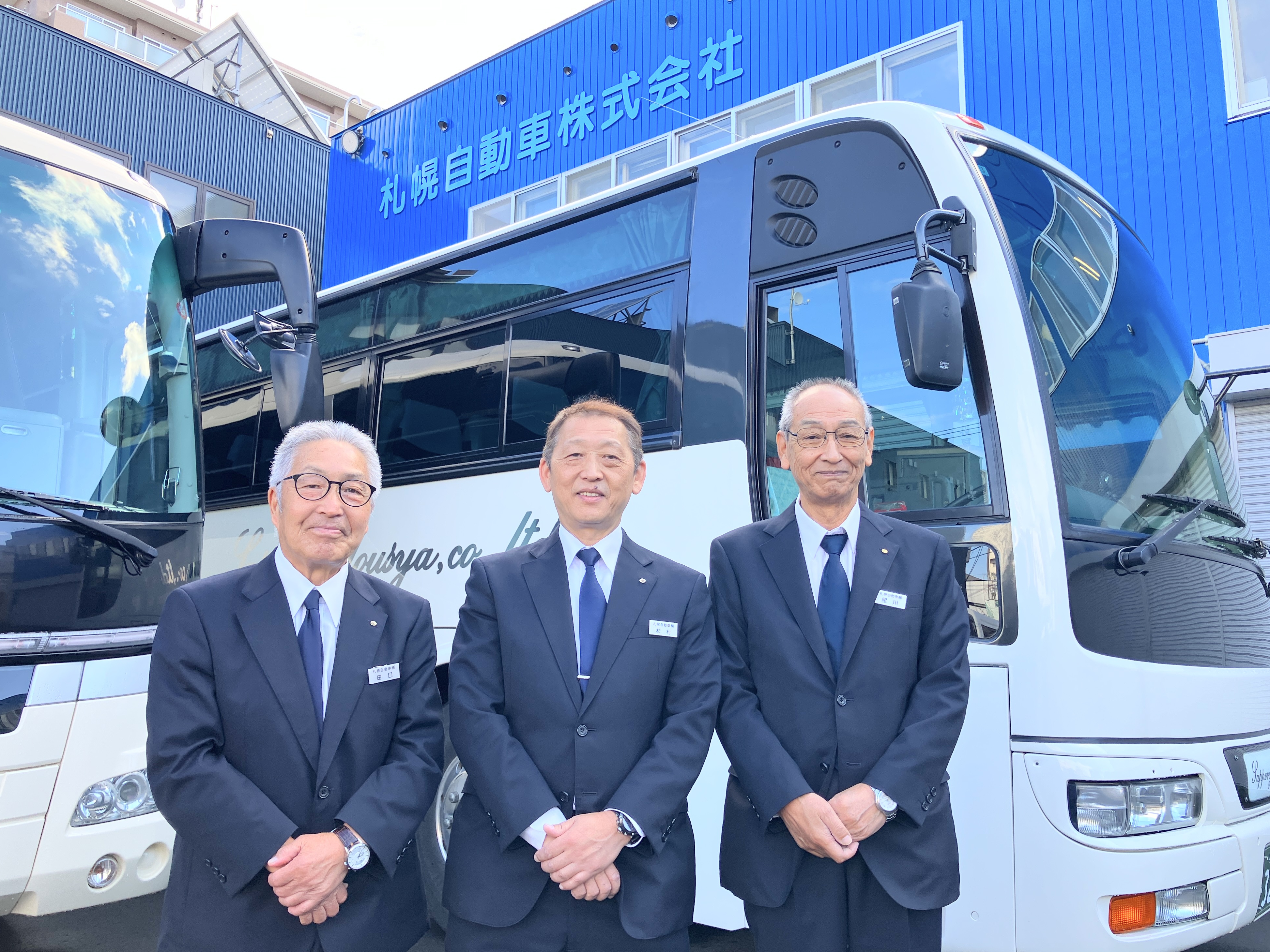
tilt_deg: +9.2
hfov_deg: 61.6
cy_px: 466
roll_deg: -1.2
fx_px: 1064
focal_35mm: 29
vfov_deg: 48.2
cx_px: 618
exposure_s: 1/189
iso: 32
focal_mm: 3.99
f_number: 1.8
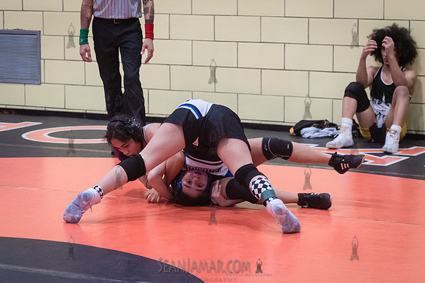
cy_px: 162
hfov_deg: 16.3
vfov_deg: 10.9
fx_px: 1481
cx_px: 189
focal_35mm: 125
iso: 8000
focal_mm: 80
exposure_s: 1/400
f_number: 3.5
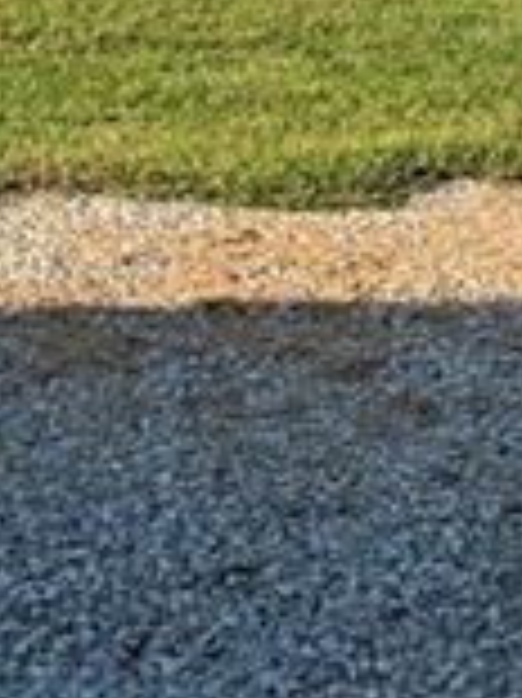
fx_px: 2597
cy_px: -671
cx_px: 572
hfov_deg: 11.3
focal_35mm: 129
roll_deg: -2.5
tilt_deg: +5.9
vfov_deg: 13.3
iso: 50
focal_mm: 5.1
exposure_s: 1/1802
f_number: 1.6
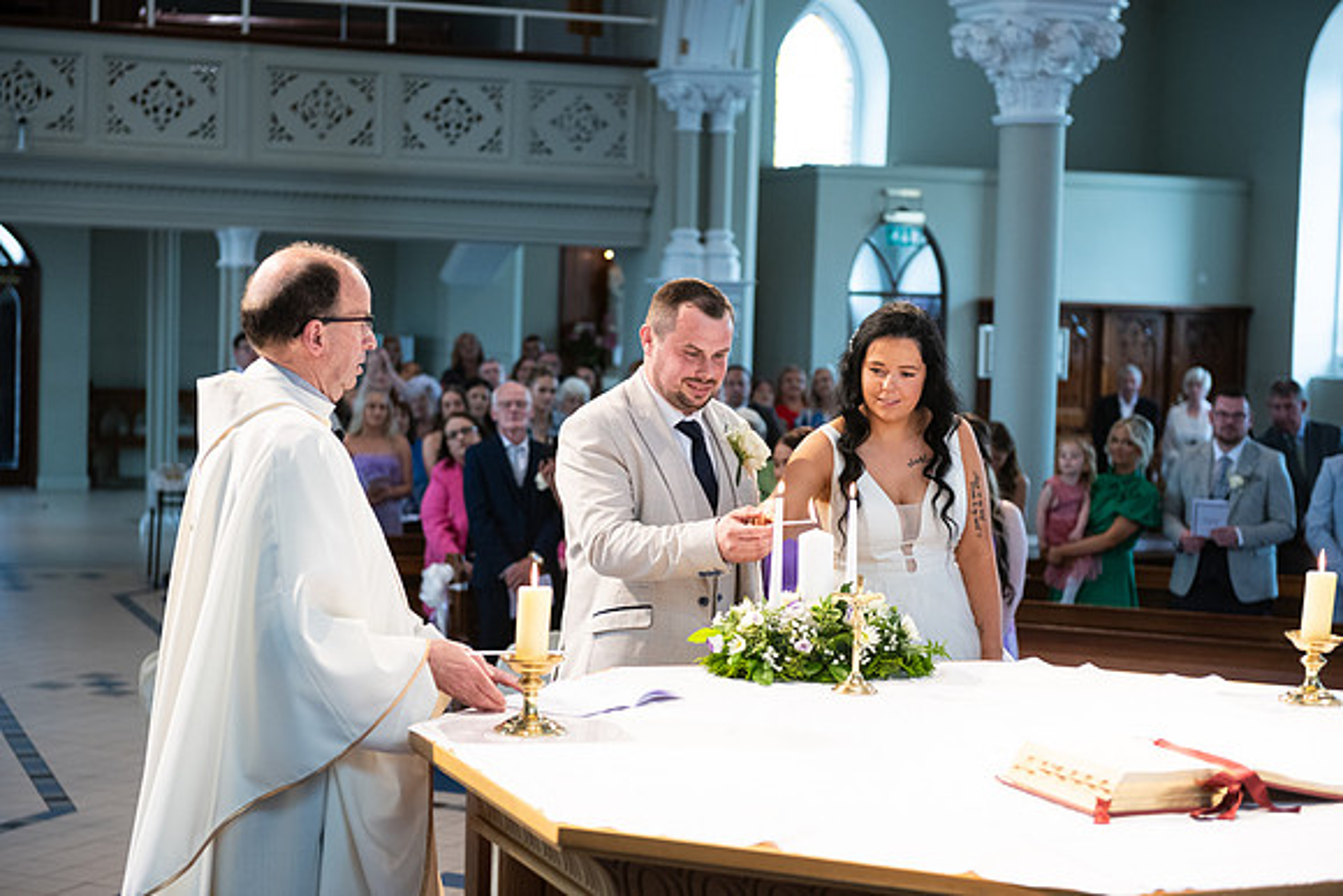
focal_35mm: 70
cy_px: 448
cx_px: 672
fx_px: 2612
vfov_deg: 19.5
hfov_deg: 28.8
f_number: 3.5
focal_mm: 70
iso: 800
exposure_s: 1/160
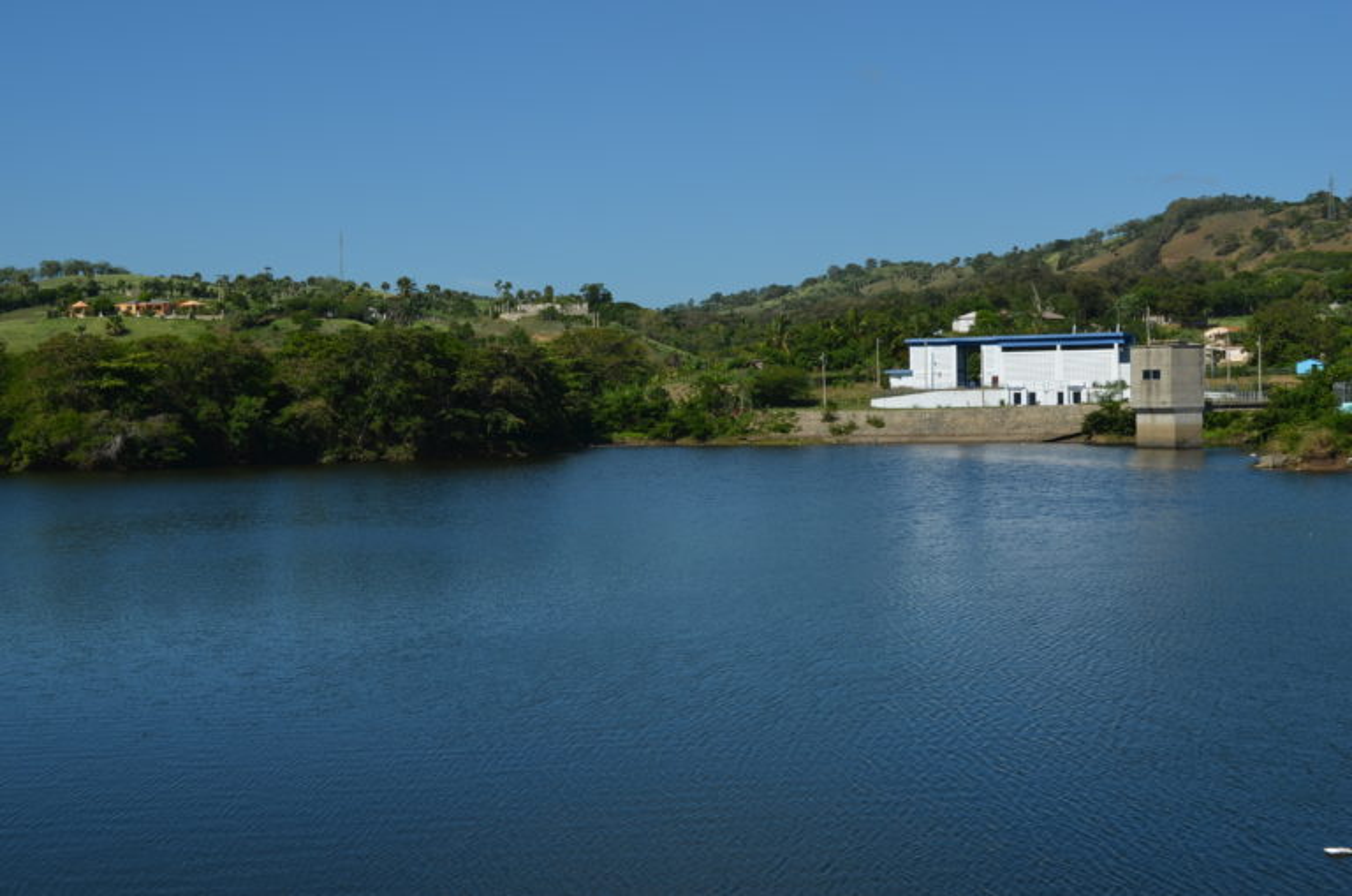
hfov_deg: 41.2
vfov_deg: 28.0
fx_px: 1799
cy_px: 448
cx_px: 676
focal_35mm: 48
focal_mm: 32
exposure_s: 1/320
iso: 100
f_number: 9
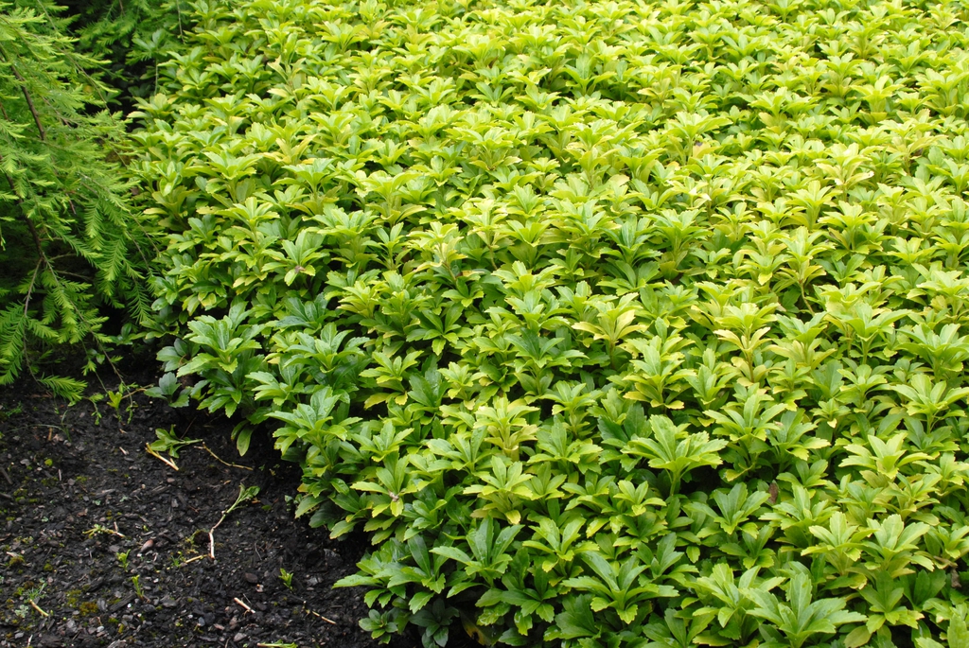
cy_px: 324
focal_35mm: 42
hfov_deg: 46.4
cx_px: 484
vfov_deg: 32.0
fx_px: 1132
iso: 400
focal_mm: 28
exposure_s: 1/180
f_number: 7.1
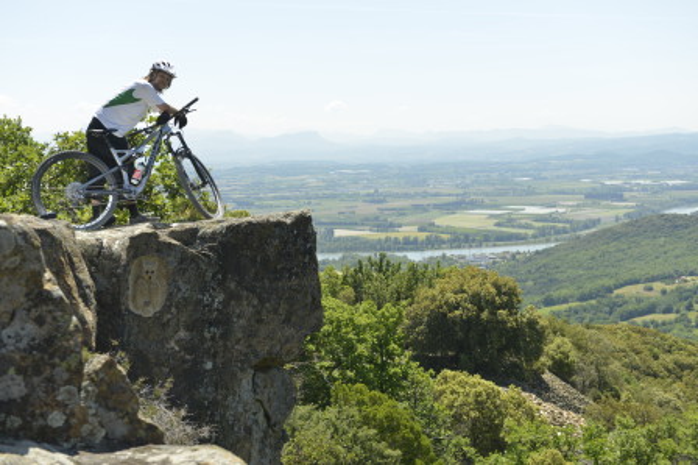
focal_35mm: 52
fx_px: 1007
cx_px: 349
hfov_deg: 38.2
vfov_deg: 26.0
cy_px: 232
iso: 100
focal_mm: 52
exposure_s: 1/320
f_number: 5.6
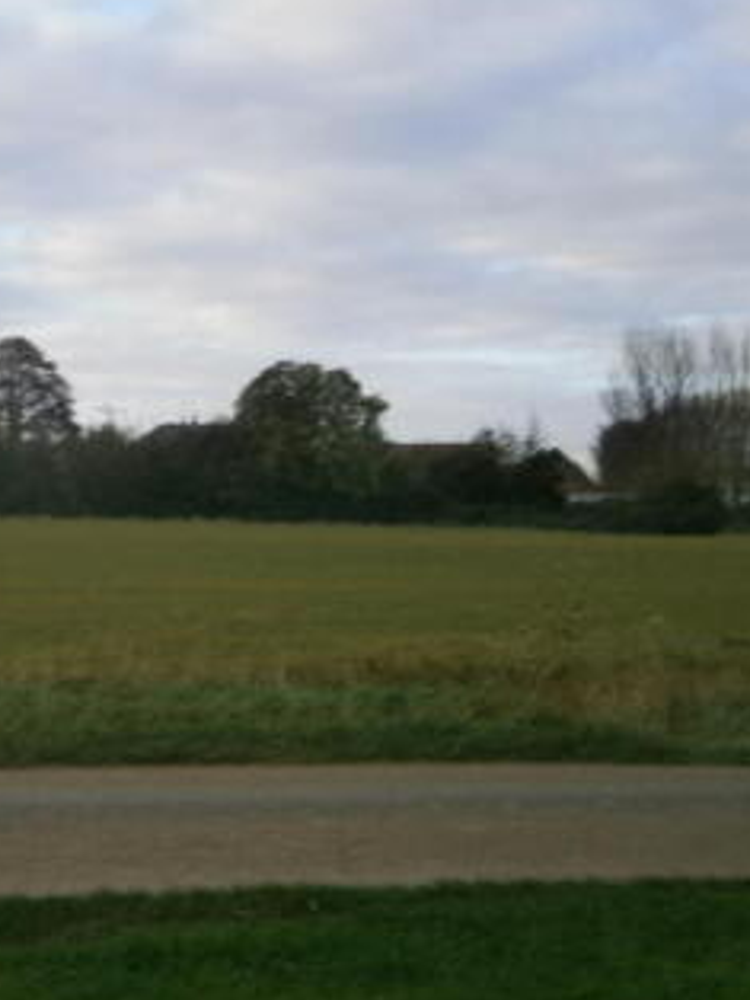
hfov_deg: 21.4
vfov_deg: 28.9
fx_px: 1934
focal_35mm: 67
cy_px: 407
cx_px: 62
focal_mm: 6.4
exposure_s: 1/50
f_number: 8.7
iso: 80
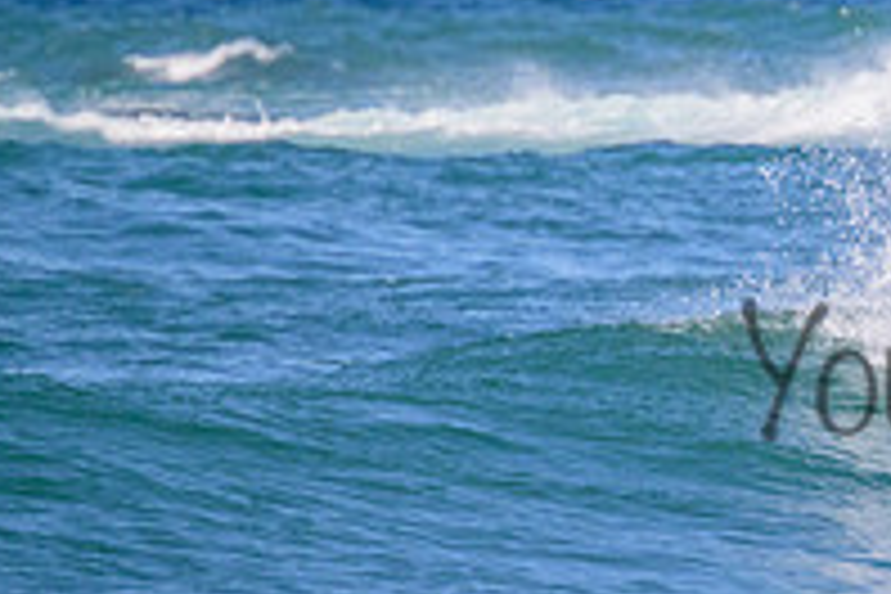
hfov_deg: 0.9
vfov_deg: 0.6
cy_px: 331
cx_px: 1206
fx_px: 58084
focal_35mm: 2347
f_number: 11
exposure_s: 1/2000
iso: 1400
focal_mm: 800
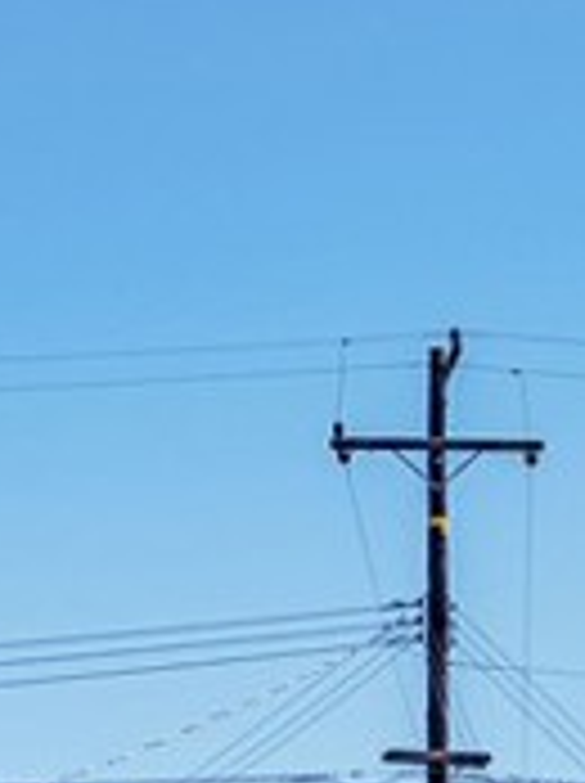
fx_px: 4224
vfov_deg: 10.4
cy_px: 1006
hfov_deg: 7.7
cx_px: 936
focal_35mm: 187
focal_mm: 22
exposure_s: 1/800
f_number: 4
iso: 64
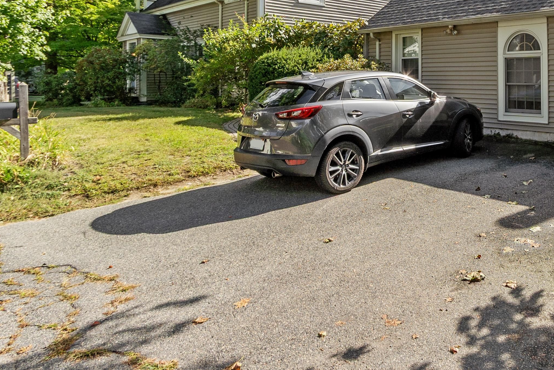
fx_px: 446
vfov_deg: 42.3
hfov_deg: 56.7
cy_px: 59
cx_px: 476
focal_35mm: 29
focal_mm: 10
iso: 100
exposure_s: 1/160
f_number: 8
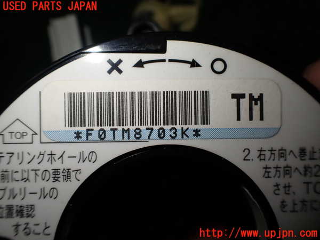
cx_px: 160
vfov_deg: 46.8
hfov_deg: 60.0
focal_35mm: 30
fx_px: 277
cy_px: 120
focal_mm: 5.4
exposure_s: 1/250
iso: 100
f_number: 2.3
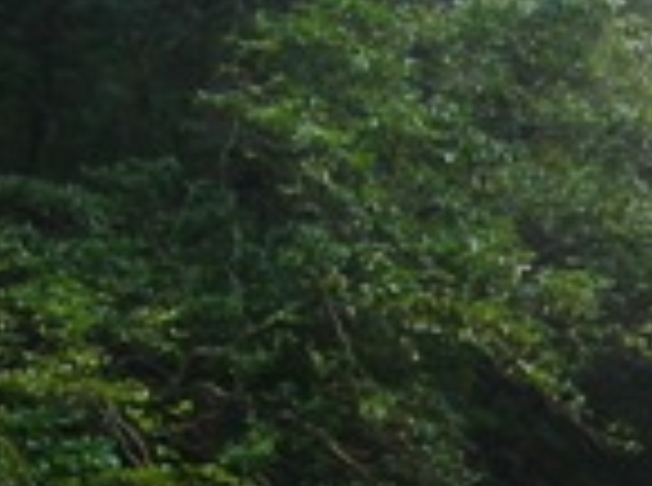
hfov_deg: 13.2
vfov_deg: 10.0
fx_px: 2593
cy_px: 925
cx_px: 1106
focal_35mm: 138
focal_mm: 5.8
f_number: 2.8
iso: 50
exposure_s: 1/15.7
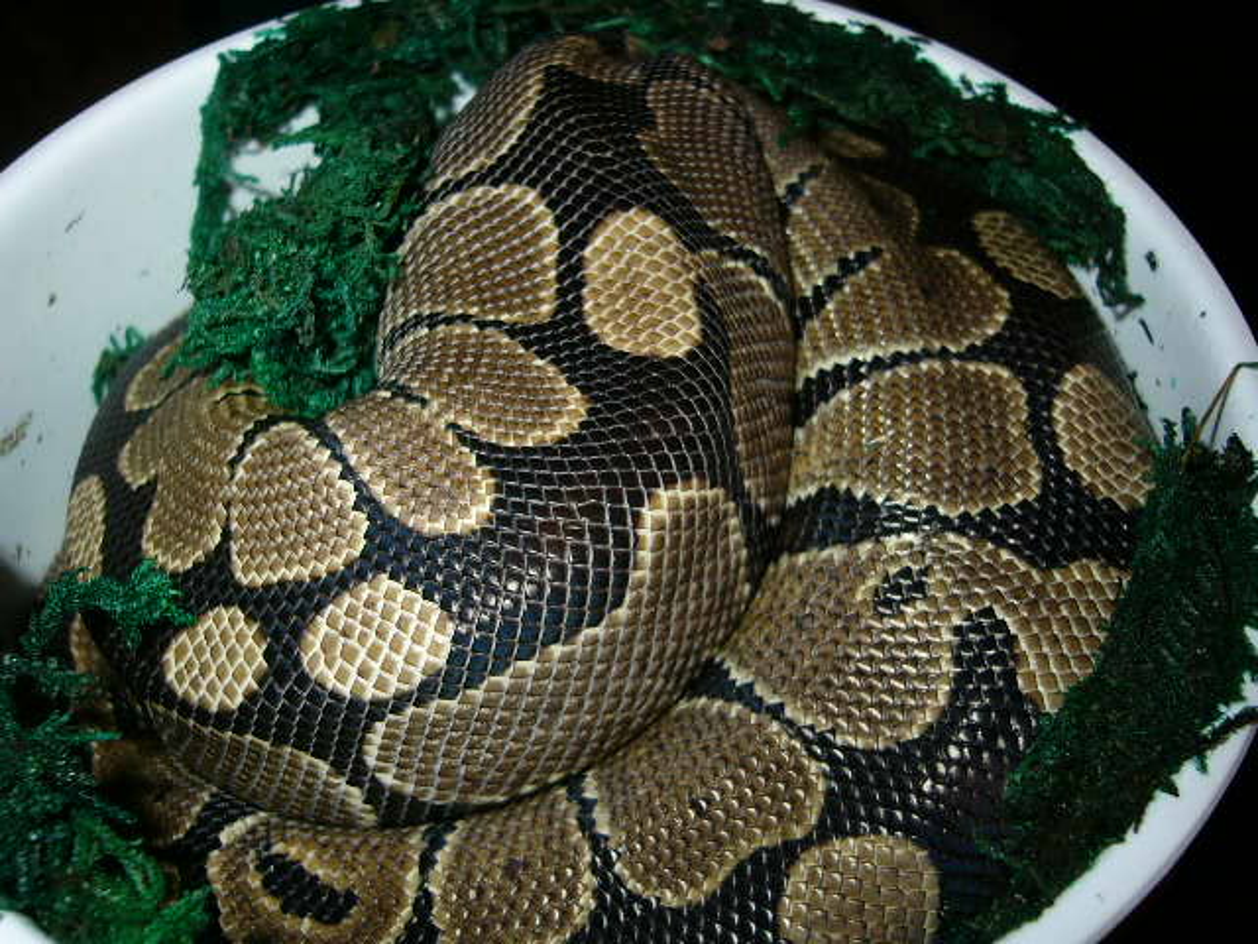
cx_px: 629
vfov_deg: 40.7
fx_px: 1272
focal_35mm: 35
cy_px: 472
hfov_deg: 52.6
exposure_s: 1/60
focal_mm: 5.8
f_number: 2.8
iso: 100
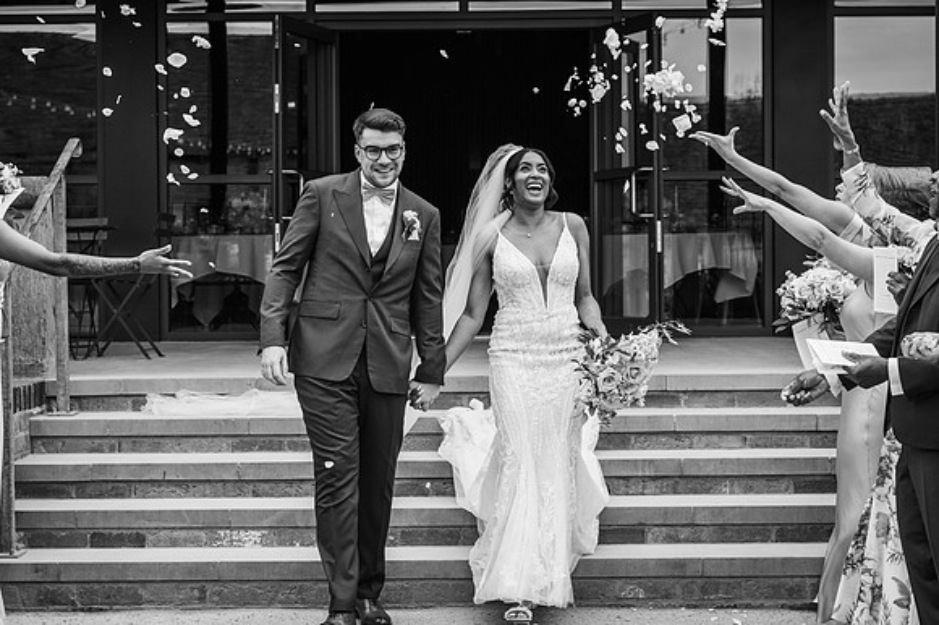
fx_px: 1825
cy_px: 312
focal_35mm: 70
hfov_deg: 28.9
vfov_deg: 19.4
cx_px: 470
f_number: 5
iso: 400
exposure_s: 1/1000
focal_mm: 70
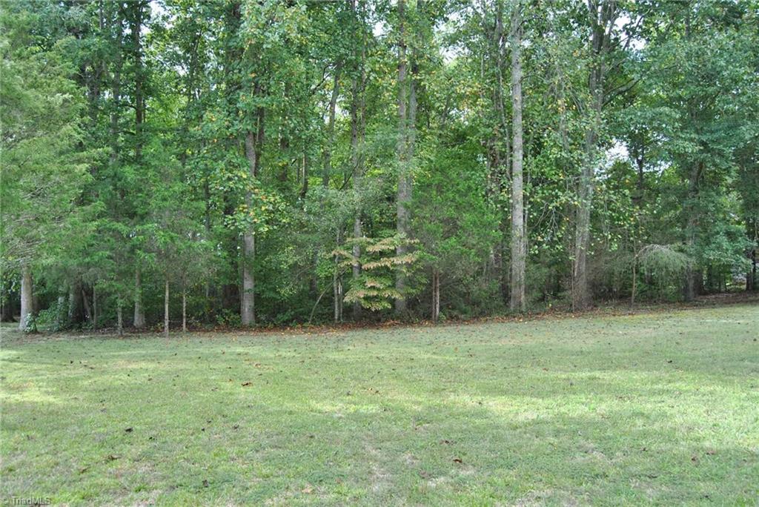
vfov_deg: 48.0
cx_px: 380
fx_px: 570
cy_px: 254
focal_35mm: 27
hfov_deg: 67.4
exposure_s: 1/125
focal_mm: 18
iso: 180
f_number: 5.6
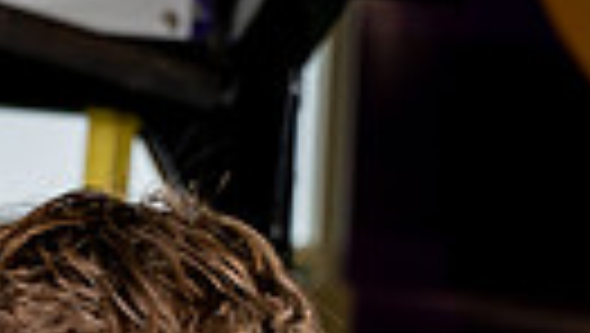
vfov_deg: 4.6
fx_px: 3946
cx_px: 86
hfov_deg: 8.5
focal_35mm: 252
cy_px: 1004
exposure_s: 1/250
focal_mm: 70
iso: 640
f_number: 5.6
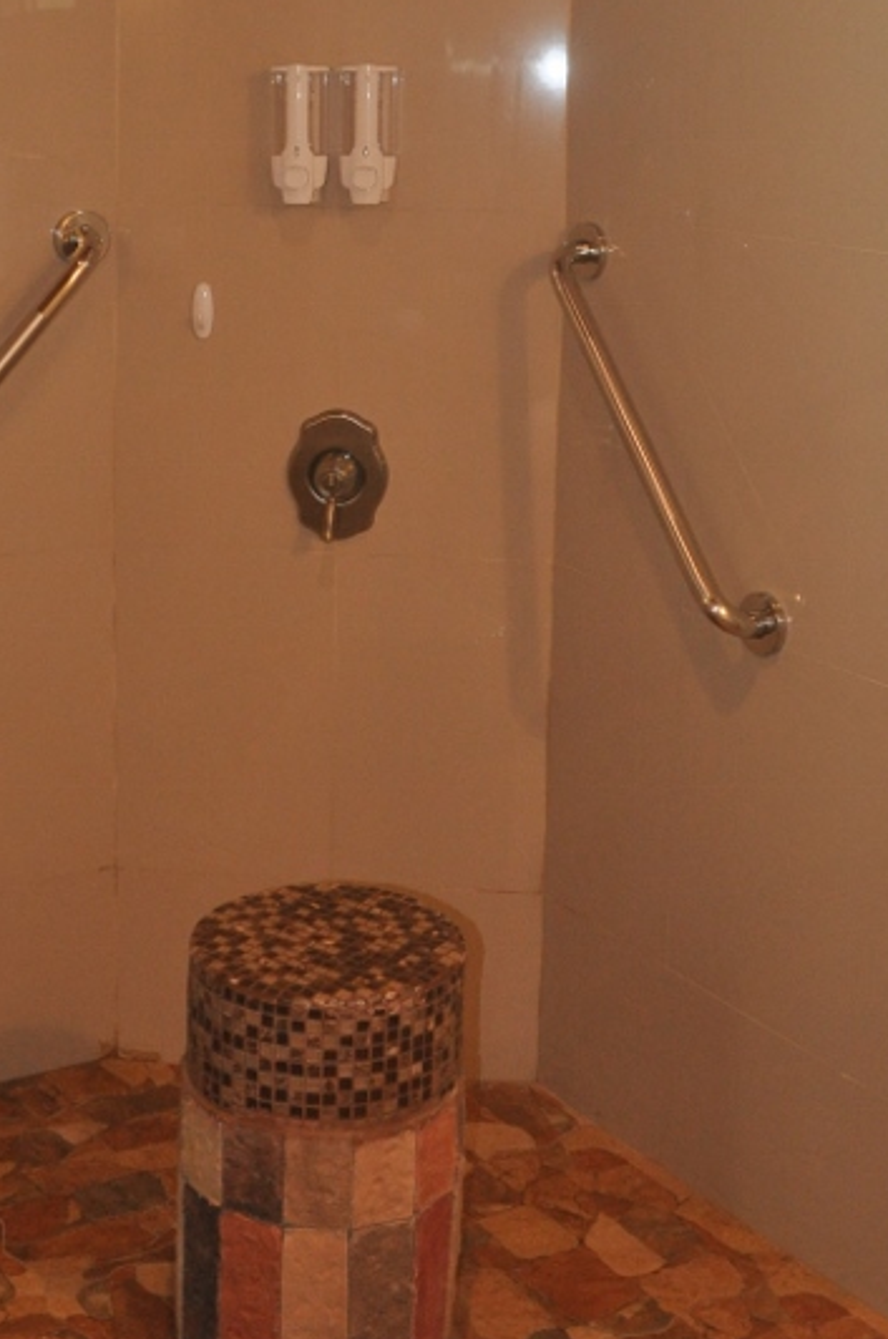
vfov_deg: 36.8
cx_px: 367
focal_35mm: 52
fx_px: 1930
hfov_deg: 25.9
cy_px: 249
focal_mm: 18
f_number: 3.5
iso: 800
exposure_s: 1/60
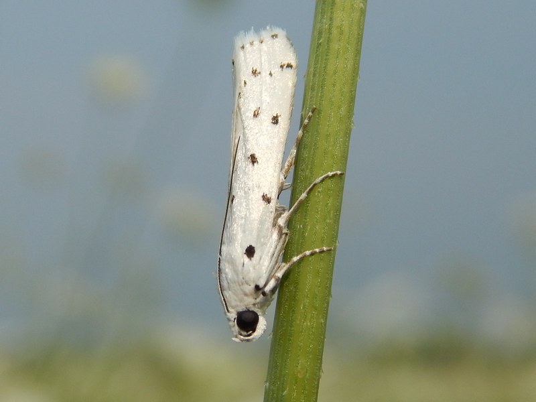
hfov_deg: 34.9
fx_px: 852
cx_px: 268
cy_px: 201
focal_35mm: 55
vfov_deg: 26.6
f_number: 7.6
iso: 125
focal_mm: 9.7
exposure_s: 1/400
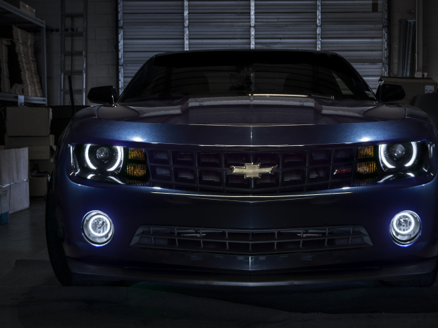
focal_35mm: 65
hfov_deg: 29.8
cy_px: 171
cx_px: 248
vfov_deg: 22.6
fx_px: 822
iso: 200
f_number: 7.1
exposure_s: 1/2
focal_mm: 55
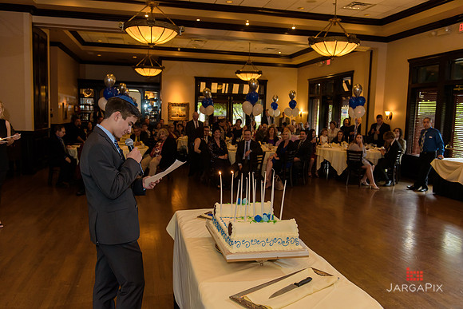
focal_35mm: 31
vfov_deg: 42.3
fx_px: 399
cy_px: 154
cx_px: 232
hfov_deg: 60.3
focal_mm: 31
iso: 1600
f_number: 3.2
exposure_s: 1/125
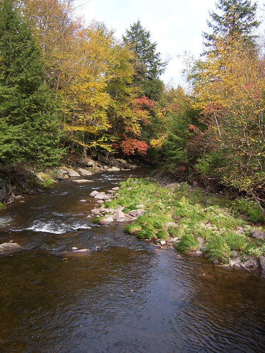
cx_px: 132
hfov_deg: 42.9
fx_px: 337
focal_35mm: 33
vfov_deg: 55.4
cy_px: 176
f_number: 3.4
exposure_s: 1/350
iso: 80
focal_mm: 5.5
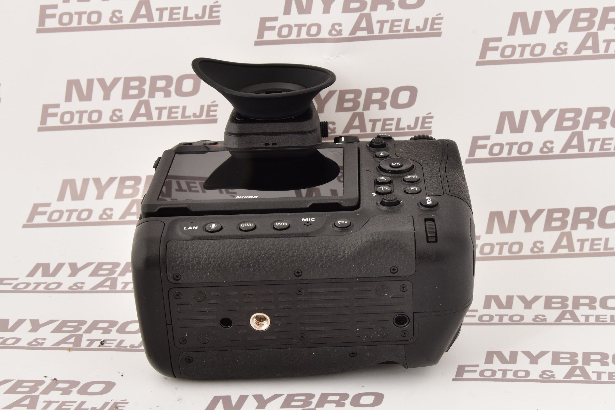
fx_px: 683
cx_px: 308
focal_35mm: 40
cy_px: 205
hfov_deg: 48.5
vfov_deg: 33.4
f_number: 11
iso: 1000
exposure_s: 1/125
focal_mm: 40
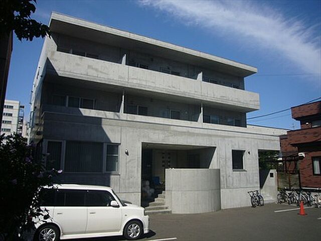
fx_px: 260
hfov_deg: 63.4
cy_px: 120
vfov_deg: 49.7
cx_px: 160
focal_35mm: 28
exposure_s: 1/500
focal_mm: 4.6
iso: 80
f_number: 5.6
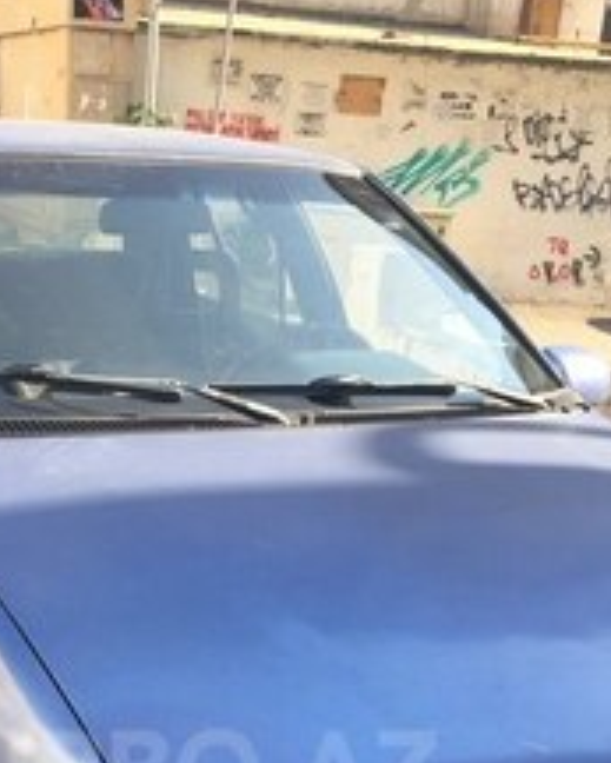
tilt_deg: -22.8
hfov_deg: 23.3
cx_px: 166
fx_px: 1468
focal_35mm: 65
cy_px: 770
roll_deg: -3.0
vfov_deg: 27.4
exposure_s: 1/434
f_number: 2.2
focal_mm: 4.15
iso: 32
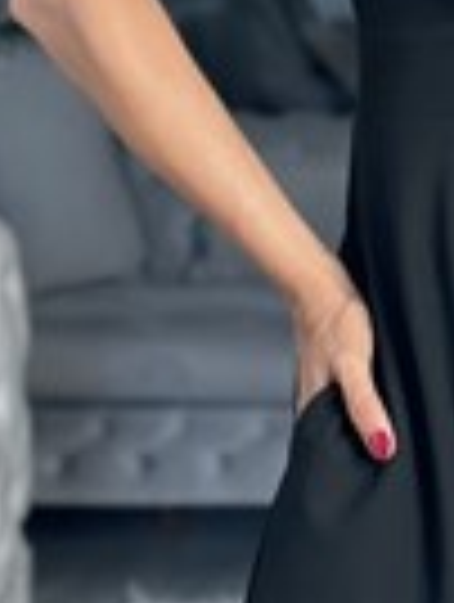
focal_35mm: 181
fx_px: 3155
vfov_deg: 10.7
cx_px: 593
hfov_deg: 8.1
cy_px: -171
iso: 100
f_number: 1.78
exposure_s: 1/121
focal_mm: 6.86
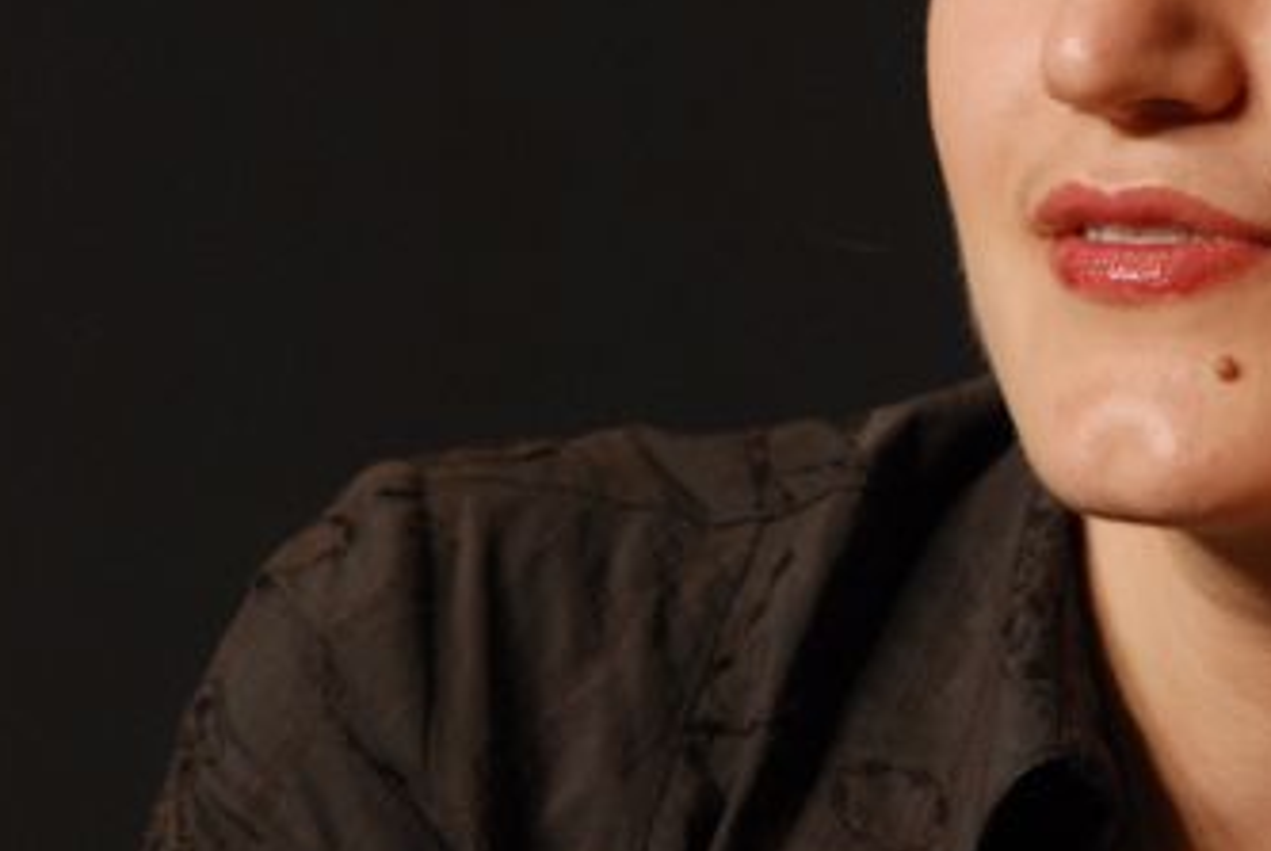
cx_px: 1172
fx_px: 20398
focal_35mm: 577
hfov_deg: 3.6
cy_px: 61
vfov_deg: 2.4
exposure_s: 1/80
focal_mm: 200
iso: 800
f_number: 5.6
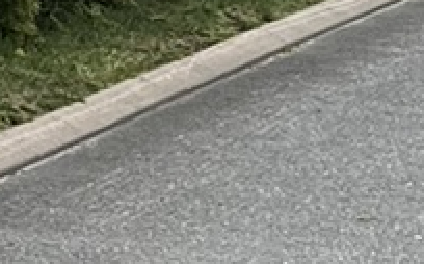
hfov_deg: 6.7
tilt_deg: +0.3
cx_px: -960
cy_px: -264
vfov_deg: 4.7
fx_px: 3197
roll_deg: -0.7
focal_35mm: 277
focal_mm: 5.7
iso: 50
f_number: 1.5
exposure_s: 1/3571
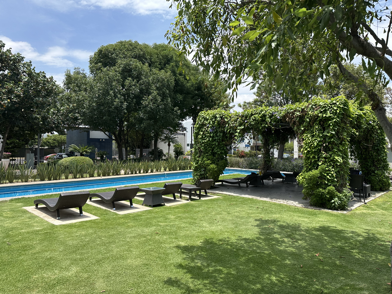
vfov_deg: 56.8
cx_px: 196
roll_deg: -0.3
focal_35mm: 24
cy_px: 147
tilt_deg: +0.2
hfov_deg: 71.6
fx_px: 272
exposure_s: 1/2967
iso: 80
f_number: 1.78
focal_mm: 6.86
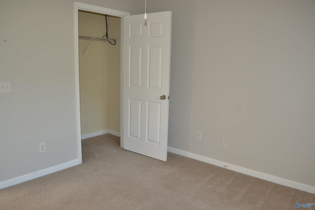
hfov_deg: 67.4
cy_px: 105
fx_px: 236
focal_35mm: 27
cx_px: 158
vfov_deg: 47.9
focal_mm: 18
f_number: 5
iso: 800
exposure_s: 1/60
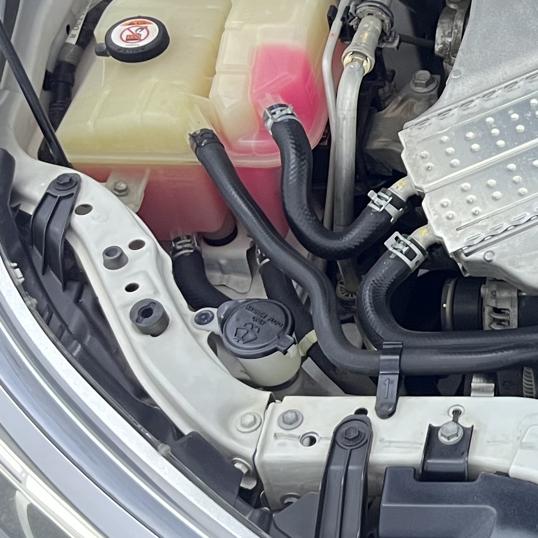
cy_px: 217
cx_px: 836
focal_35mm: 82
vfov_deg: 21.1
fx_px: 1442
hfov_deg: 18.4
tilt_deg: -47.2
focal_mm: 5.1
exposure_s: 1/60
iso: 250
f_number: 1.6
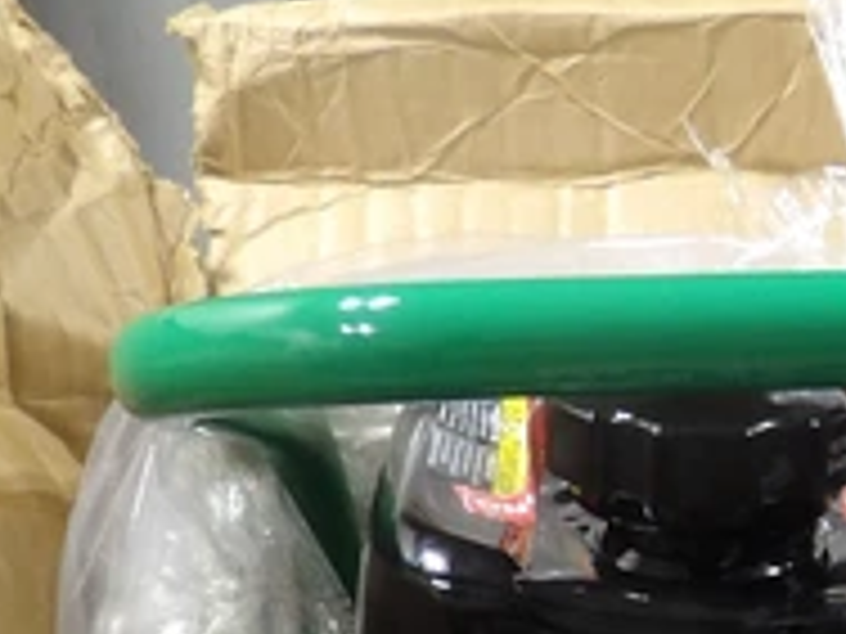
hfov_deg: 19.2
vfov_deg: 13.7
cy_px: 1149
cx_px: 1035
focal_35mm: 96
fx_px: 2346
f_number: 3.2
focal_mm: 4.3
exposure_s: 1/32
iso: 200
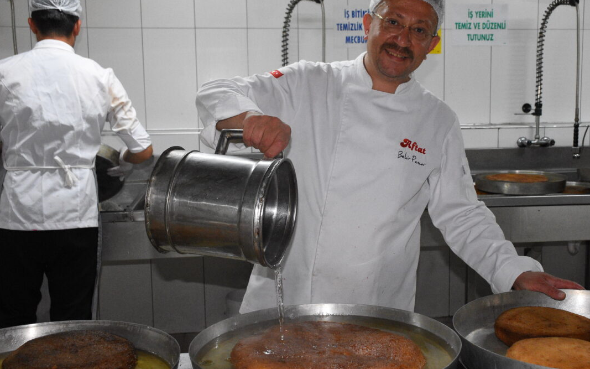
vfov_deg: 29.2
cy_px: 190
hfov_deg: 45.1
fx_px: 708
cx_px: 342
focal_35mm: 44
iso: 3200
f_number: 5.6
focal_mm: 24
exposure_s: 1/250
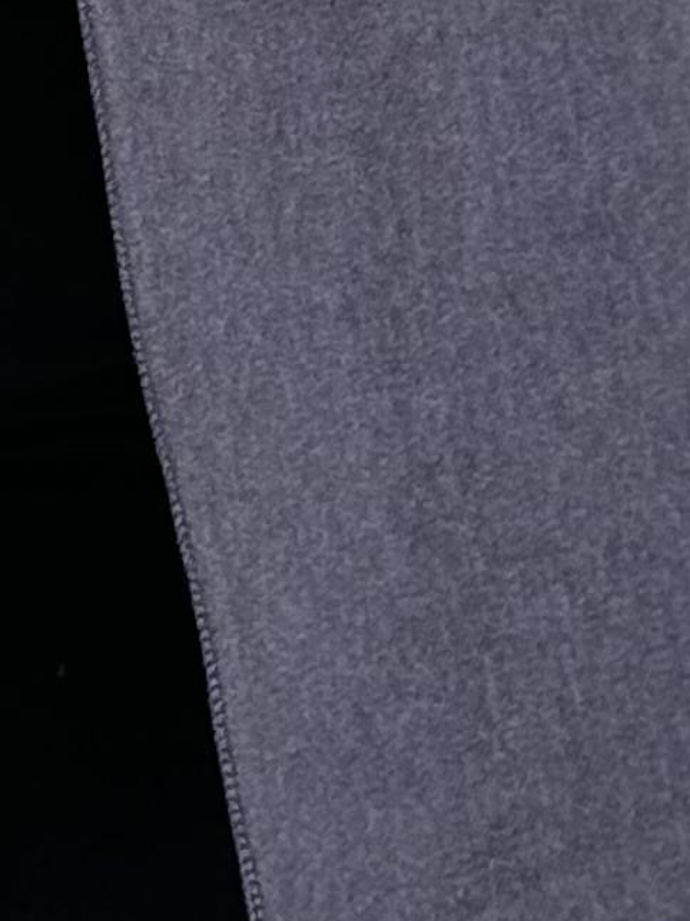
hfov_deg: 4.9
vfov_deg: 6.4
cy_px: -1057
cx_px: -24
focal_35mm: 301
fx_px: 8002
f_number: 1.78
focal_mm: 6.76
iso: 64
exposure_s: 1/503
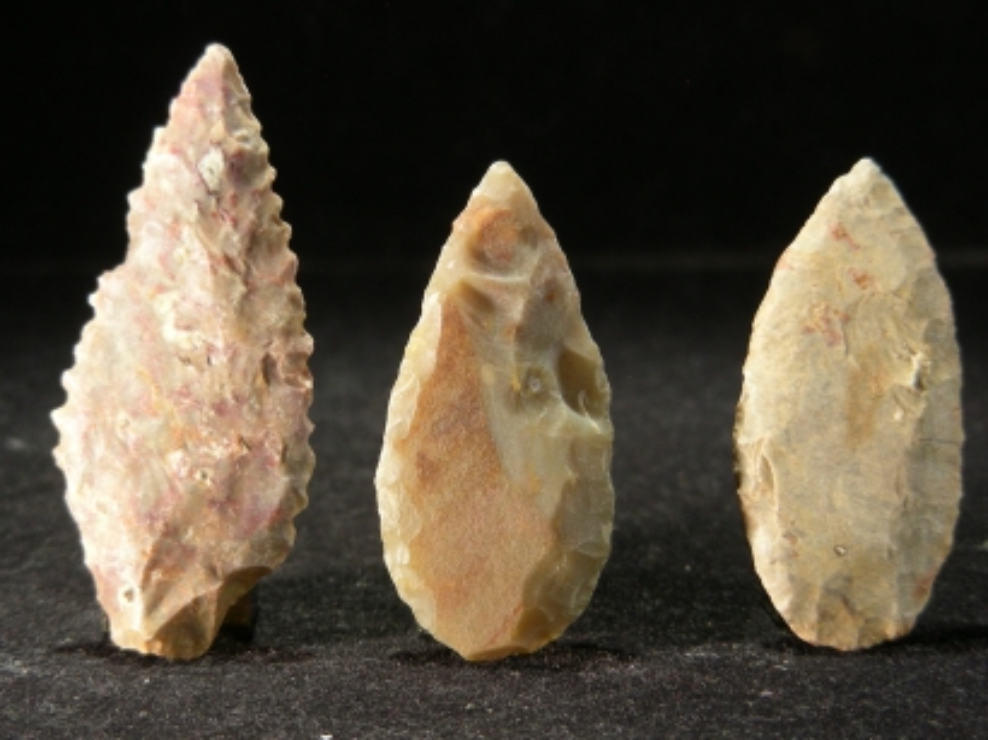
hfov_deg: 17.4
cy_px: 370
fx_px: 3223
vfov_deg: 13.1
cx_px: 494
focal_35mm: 113
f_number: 3.5
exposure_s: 1/29.8
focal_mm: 18.9
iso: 58
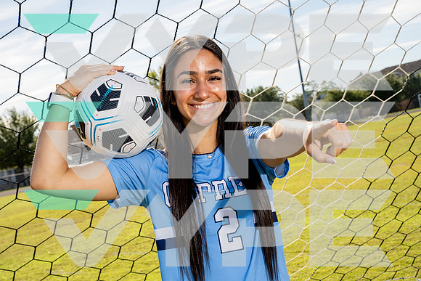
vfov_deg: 21.6
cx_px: 210
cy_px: 140
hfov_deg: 31.9
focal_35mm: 63
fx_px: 737
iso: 200
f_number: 11
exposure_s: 1/250
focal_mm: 63
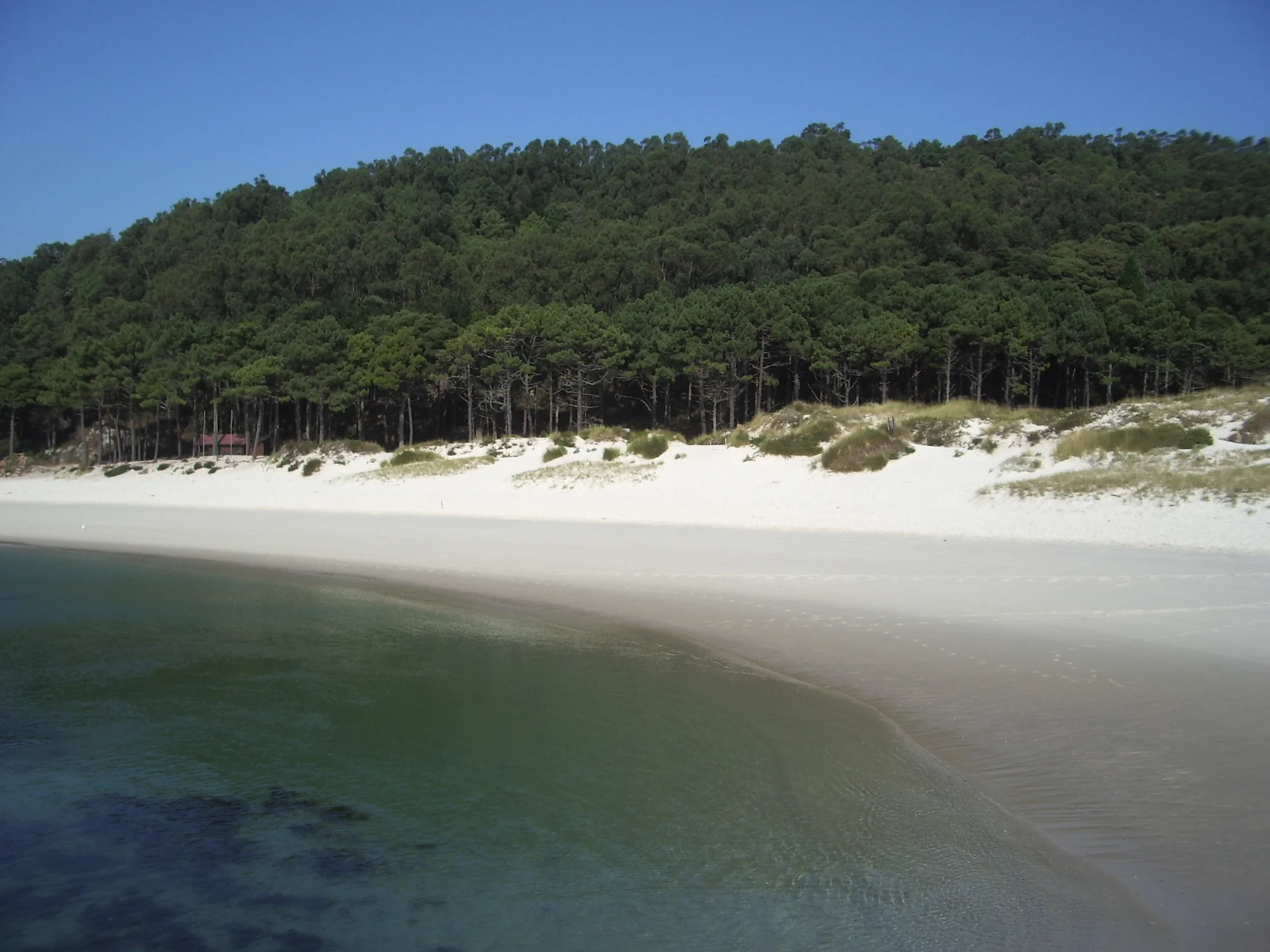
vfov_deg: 40.7
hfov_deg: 52.6
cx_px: 635
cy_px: 476
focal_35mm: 35
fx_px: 1284
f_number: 4.3
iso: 50
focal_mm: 5.8
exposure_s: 1/500
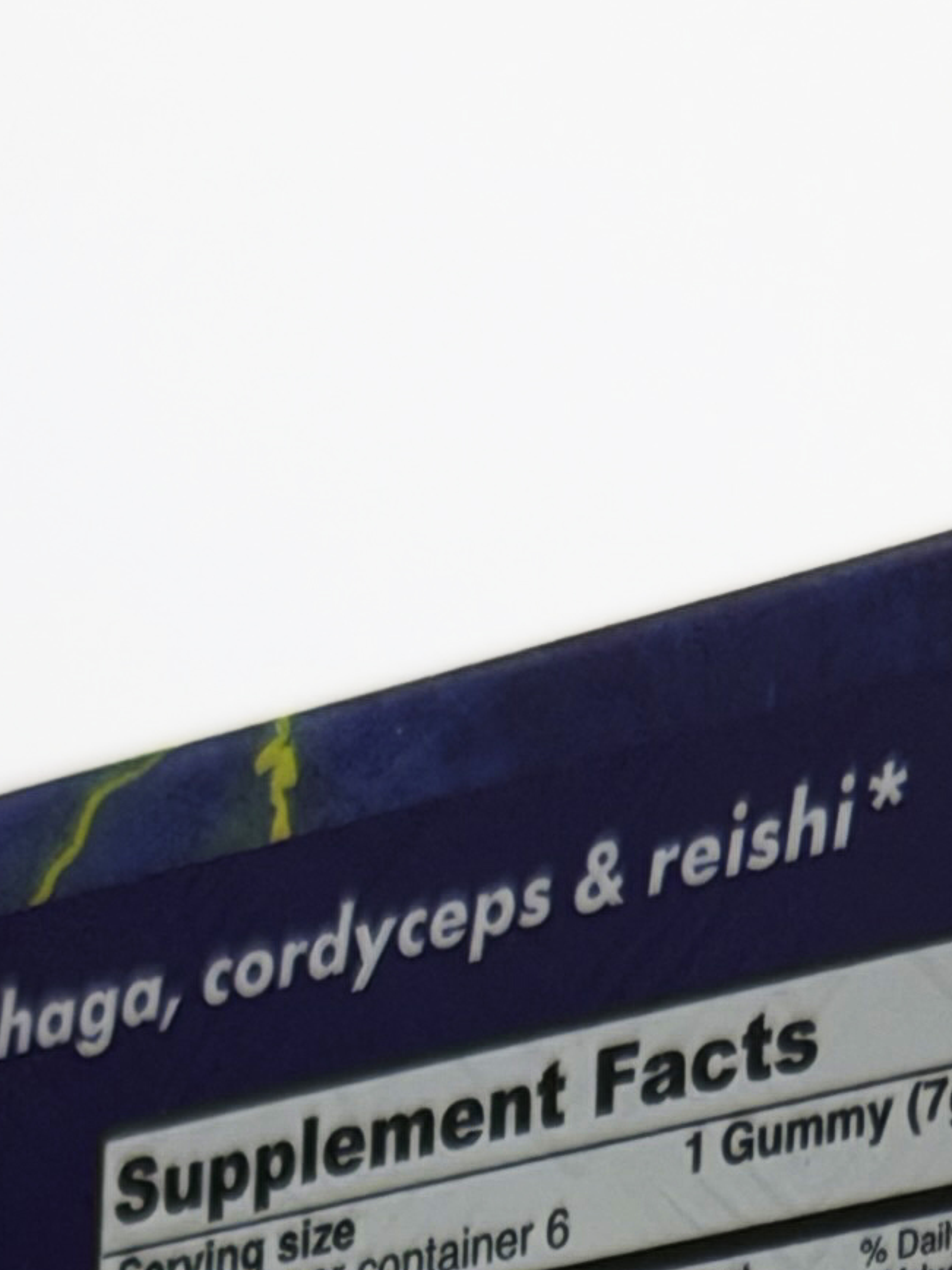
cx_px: 132
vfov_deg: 8.3
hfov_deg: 6.7
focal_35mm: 223
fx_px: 8177
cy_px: 2837
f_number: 1.78
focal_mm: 6.76
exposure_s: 1/224
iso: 50
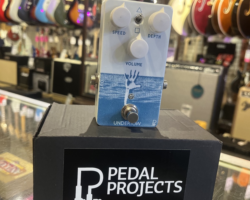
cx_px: 124
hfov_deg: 62.2
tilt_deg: -12.2
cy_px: 100
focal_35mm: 28
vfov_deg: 51.5
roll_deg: +1.6
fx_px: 207
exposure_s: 1/60
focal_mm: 5.1
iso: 250
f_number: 1.6
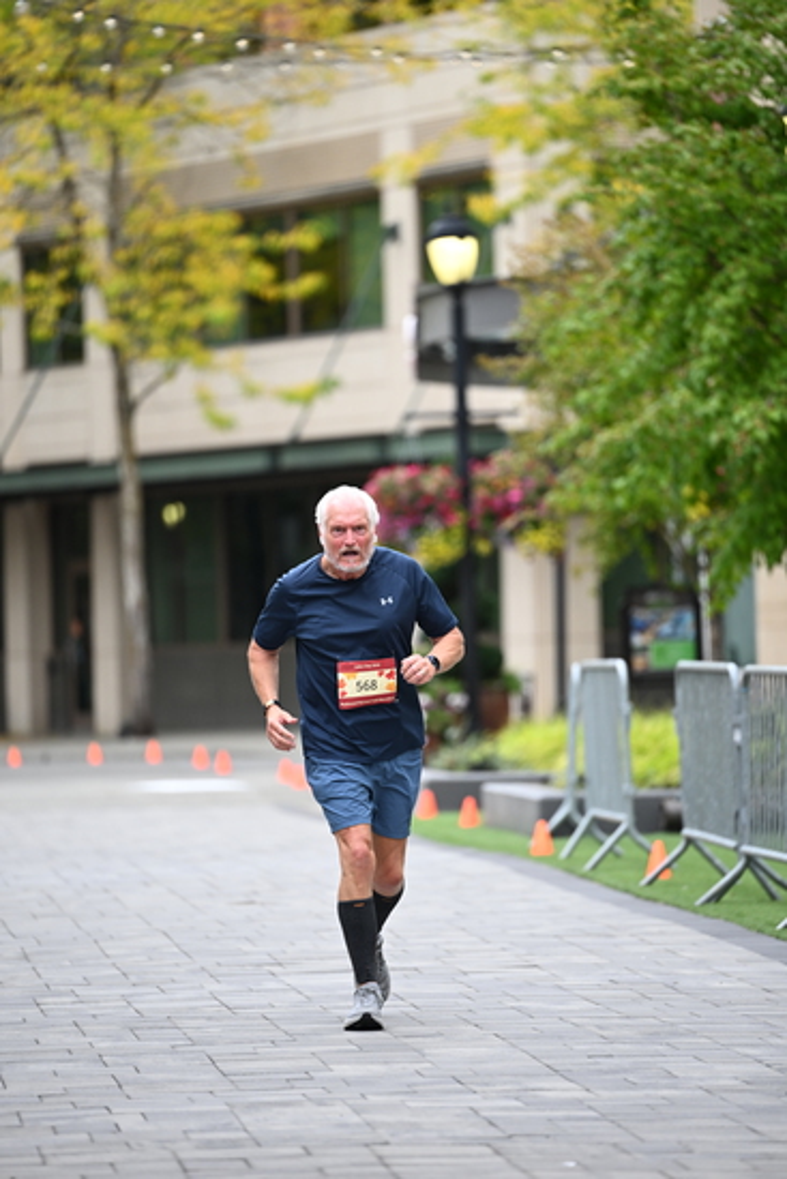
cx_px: 394
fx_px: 6554
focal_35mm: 200
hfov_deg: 6.9
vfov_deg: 10.3
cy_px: 590
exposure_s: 1/1250
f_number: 2.8
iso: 640
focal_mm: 200
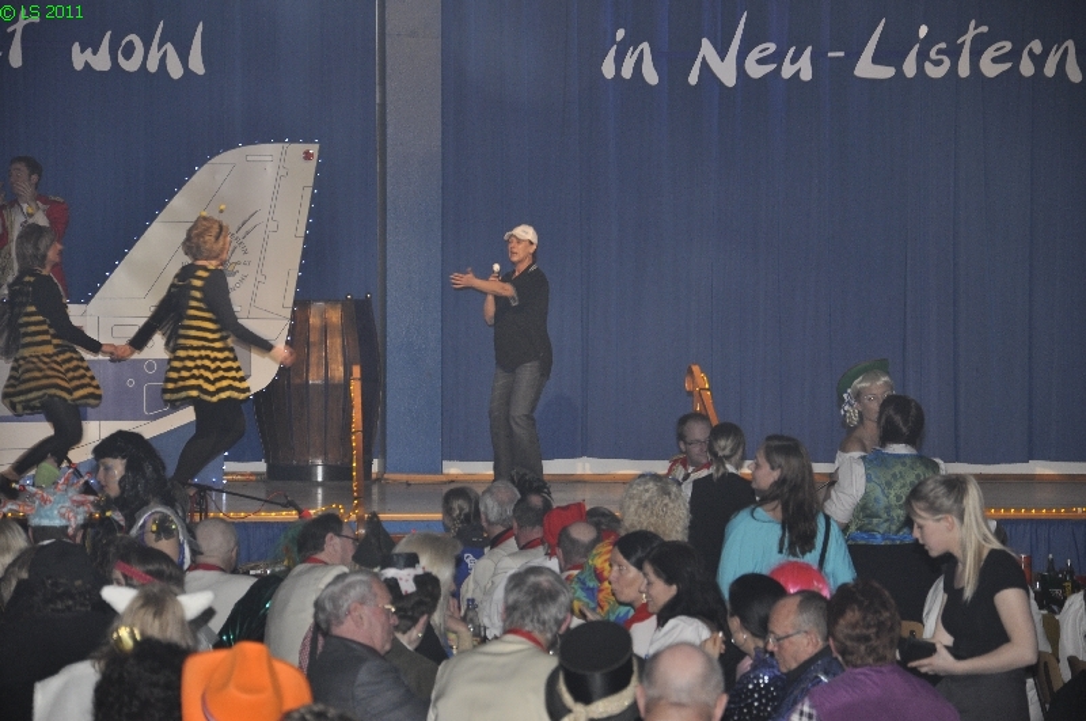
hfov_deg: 13.1
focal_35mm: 158
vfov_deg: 8.7
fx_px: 4744
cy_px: 360
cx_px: 543
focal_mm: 105
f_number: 5.6
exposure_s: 1/60
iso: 400
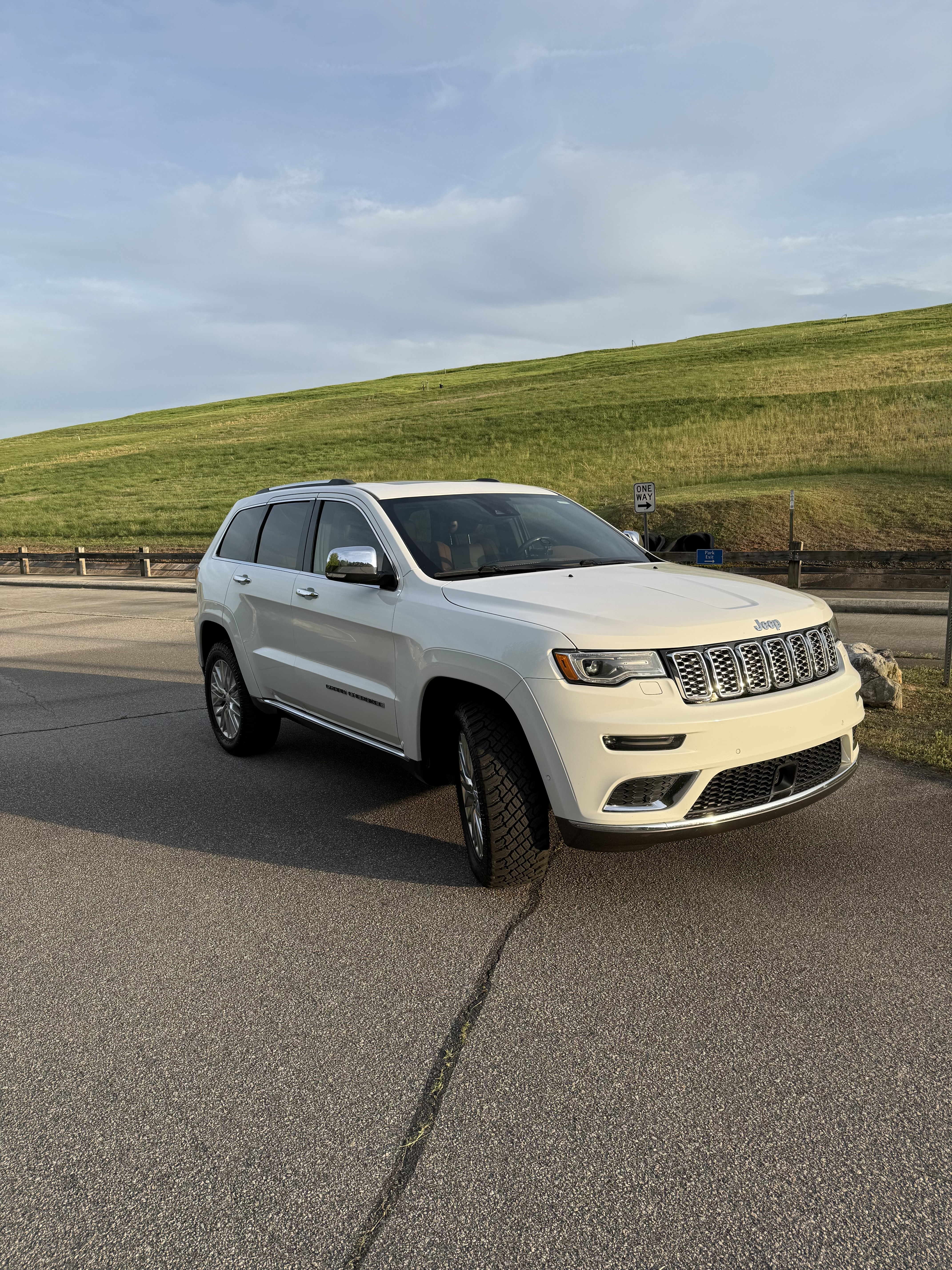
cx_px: 476
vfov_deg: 71.6
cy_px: 635
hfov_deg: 56.8
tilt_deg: -6.8
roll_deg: +1.1
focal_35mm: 24
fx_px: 880
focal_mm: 6.76
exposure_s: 1/1689
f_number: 1.78
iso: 80
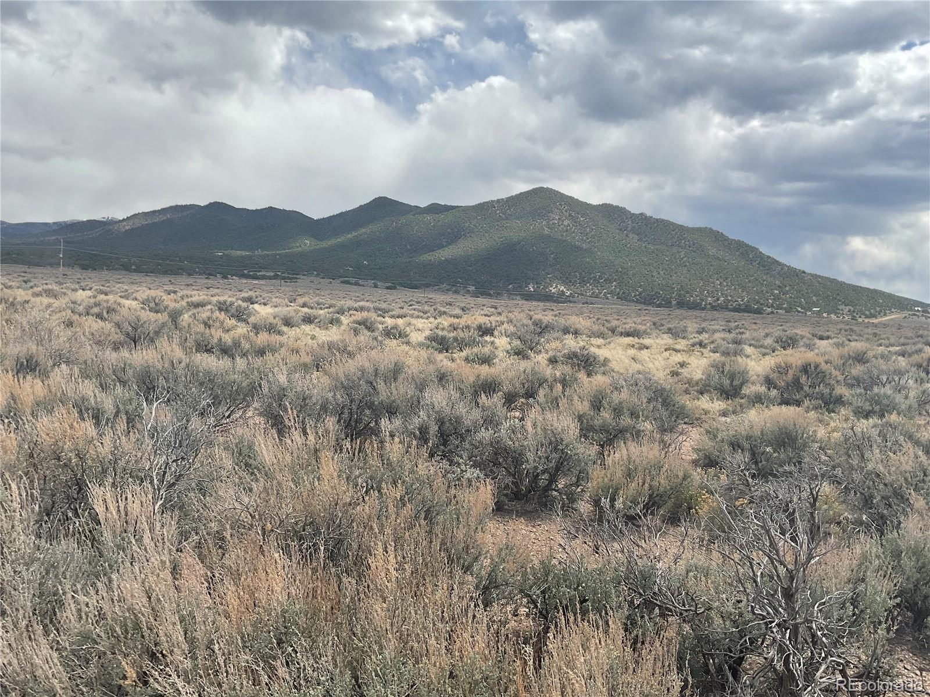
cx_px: 465
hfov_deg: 61.7
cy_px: 348
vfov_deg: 48.2
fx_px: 779
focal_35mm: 29
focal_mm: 3
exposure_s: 1/2427
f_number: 1.8
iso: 16
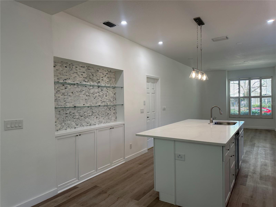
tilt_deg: -1.5
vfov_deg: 56.8
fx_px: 191
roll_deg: +0.8
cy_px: 104
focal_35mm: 24
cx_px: 138
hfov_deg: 71.6
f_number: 1.78
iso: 100
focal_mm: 6.86
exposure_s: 1/162
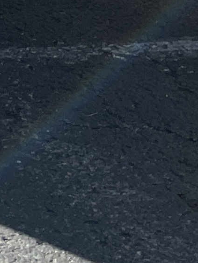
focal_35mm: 186
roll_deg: +0.3
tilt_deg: -7.8
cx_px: -517
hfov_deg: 6.7
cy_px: -436
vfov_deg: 9.2
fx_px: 1419
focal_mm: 4.2
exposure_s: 1/2959
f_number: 1.6
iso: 32
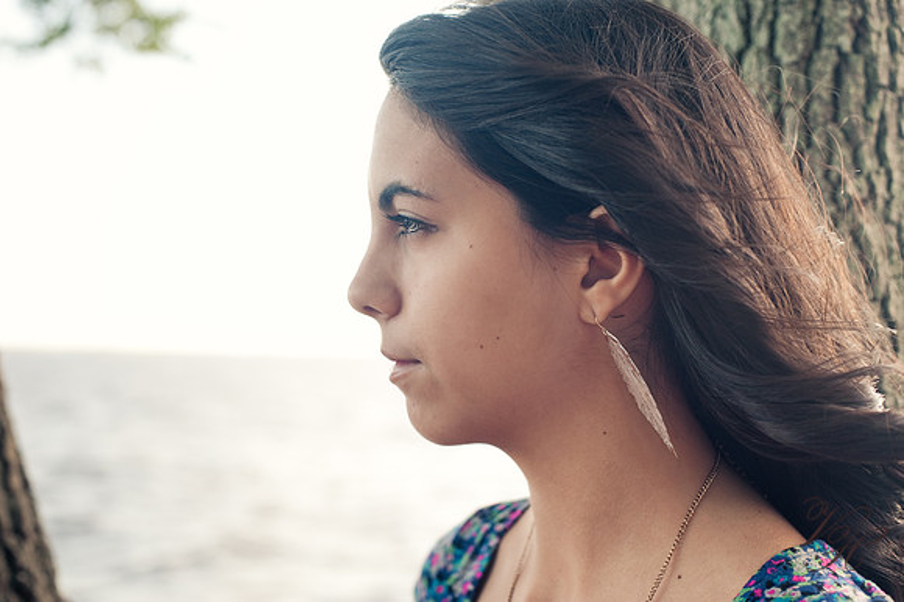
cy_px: 301
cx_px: 452
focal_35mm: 50
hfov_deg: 39.6
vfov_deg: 27.0
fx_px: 1255
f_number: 4
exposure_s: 1/250
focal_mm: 50
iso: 200
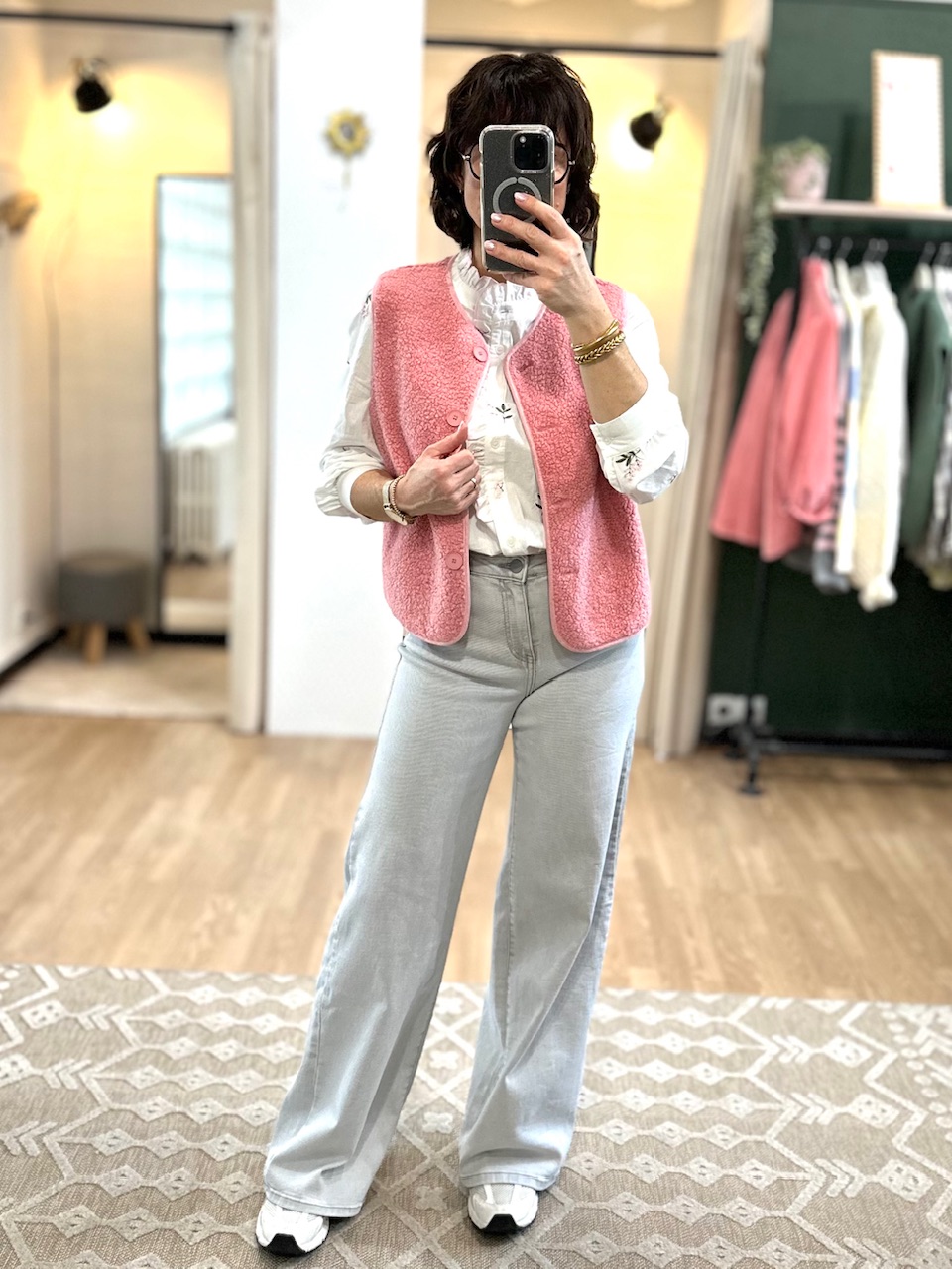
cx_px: 476
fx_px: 880
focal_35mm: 24
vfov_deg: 71.6
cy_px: 634
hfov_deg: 56.8
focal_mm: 6.86
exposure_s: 1/71
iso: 250
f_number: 1.78
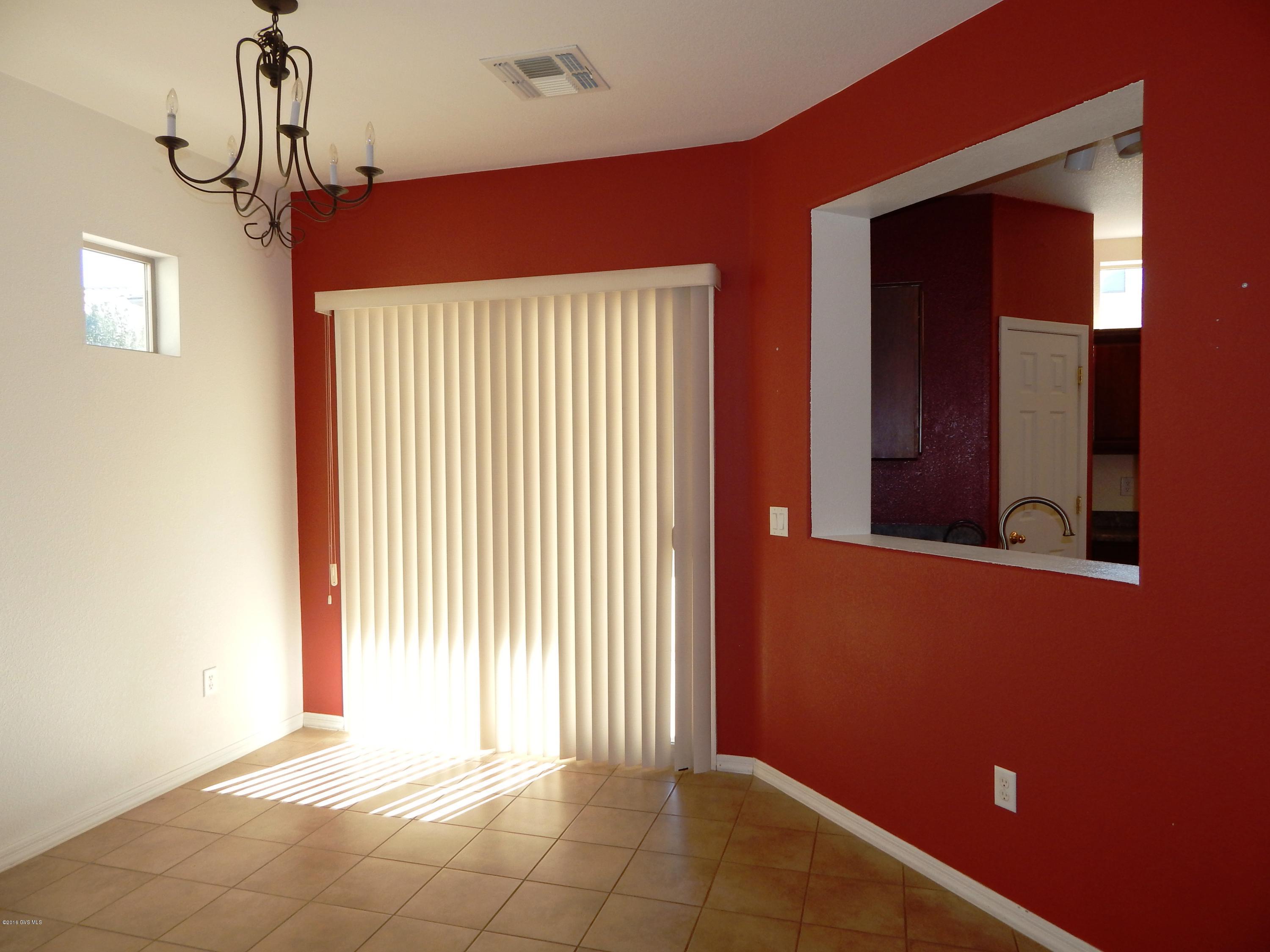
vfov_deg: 61.1
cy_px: 476
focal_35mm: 22
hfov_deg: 76.4
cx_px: 635
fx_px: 807
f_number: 3
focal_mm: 4
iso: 125
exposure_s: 1/100
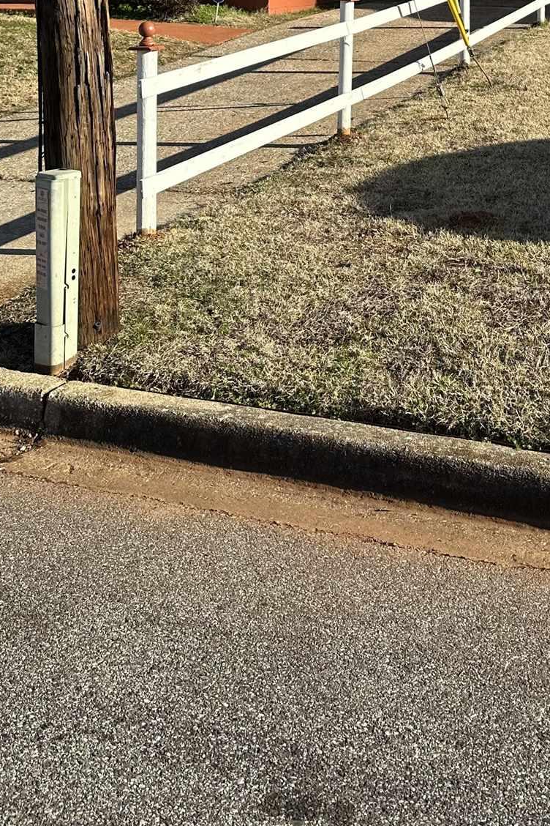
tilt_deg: -0.6
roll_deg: -1.0
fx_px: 1169
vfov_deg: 35.1
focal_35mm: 51
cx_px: 445
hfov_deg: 26.0
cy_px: -6
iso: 80
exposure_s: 1/2410
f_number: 1.78
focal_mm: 6.86
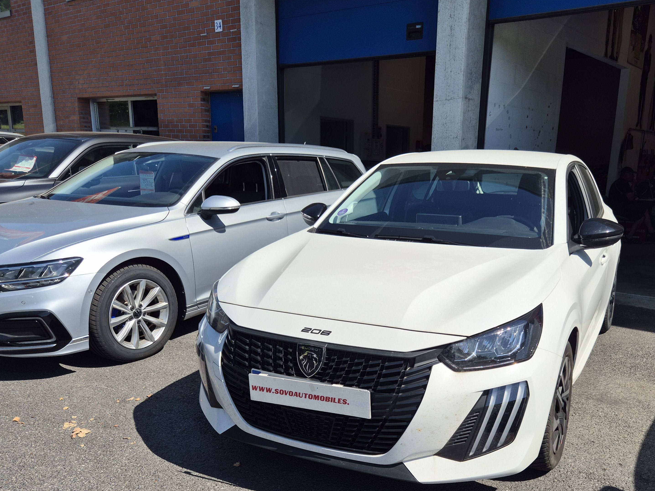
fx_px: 605
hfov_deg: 56.4
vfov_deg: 43.8
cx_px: 394
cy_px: 309
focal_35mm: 32
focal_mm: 5.4
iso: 25
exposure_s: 1/2560
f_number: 1.8
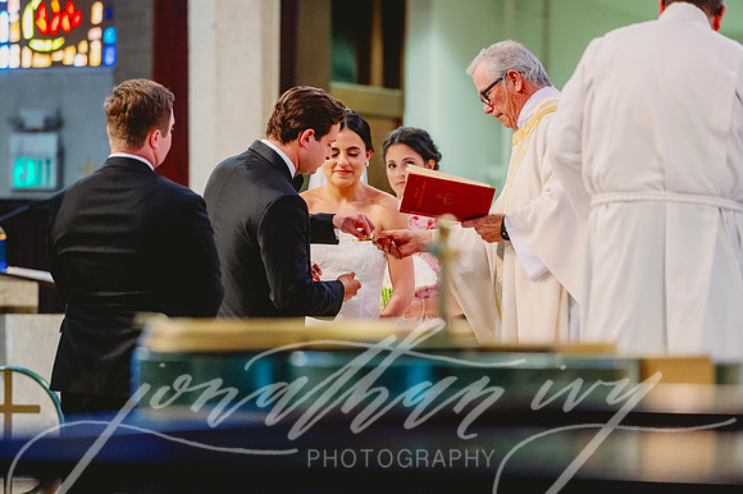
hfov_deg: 10.3
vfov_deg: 6.9
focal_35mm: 200
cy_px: 247
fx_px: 4125
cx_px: 372
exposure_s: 1/200
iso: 3200
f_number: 3.5
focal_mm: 200
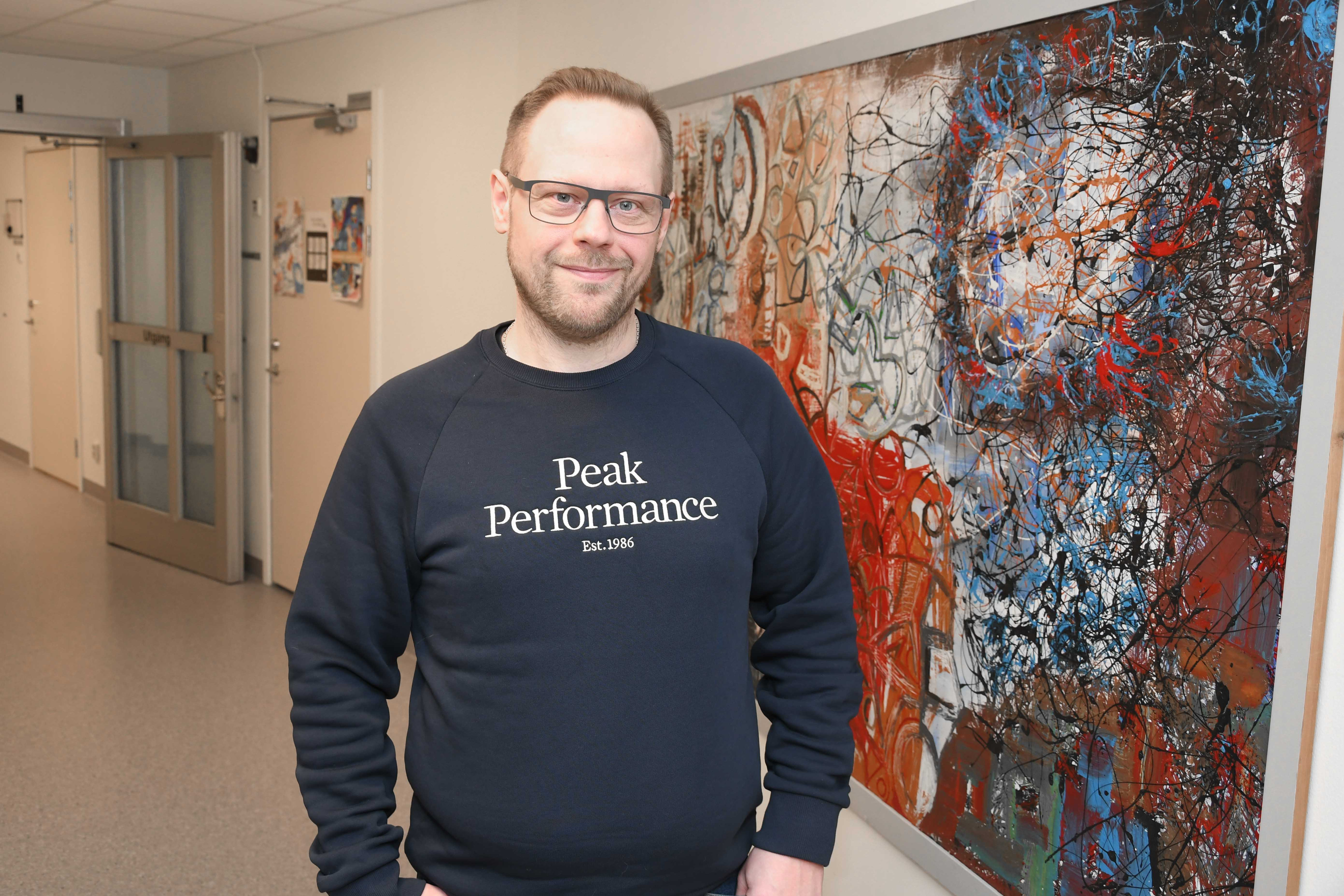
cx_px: 672
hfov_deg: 51.9
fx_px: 1381
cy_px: 448
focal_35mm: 37
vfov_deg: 35.9
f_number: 5.6
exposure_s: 1/60
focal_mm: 25
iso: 560
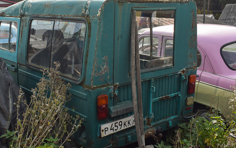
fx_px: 270
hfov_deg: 46.4
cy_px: 73
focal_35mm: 42
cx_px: 77
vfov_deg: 30.5
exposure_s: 1/640
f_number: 5.6
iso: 200
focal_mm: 20
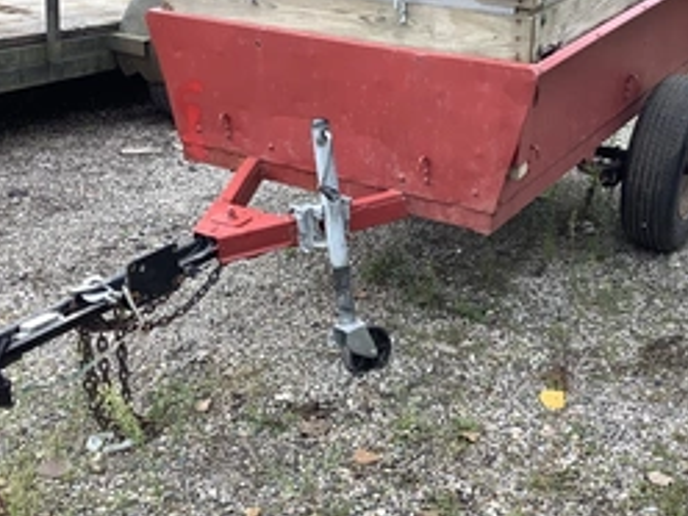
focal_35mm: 50
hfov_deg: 38.2
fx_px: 994
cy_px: 219
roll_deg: -4.0
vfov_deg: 29.1
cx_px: 366
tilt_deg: -19.2
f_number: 2.4
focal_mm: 3.3
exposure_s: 1/120
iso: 32
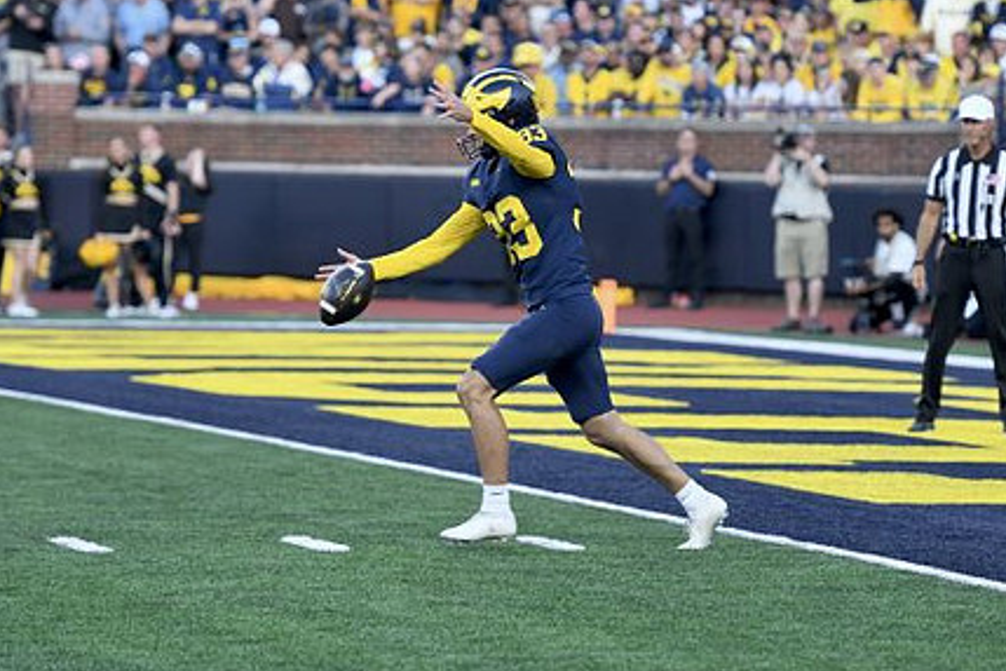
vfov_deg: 6.1
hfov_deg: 9.1
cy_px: 248
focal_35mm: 227
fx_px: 6343
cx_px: 504
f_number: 2.8
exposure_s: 1/1000
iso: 800
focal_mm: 140
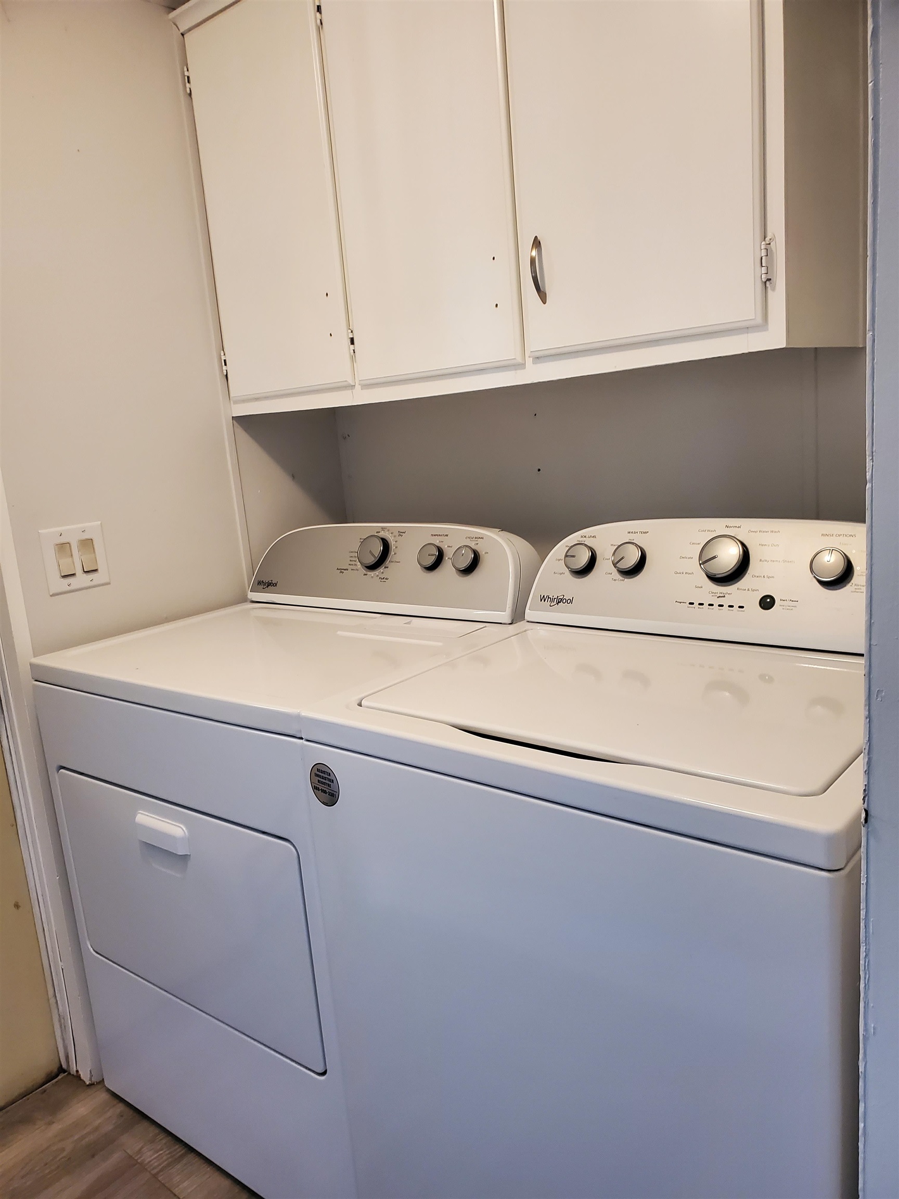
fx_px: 900
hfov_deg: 53.1
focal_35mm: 26
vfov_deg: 67.3
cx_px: 450
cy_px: 600
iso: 400
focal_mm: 4.3
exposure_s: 1/40
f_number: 2.4
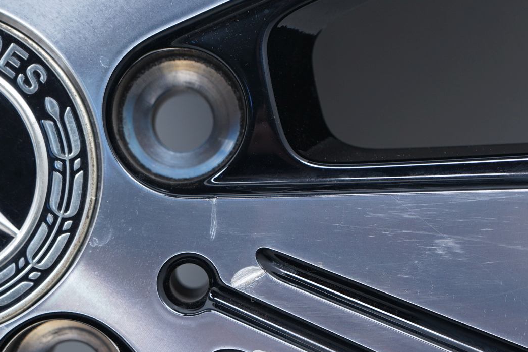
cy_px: 273
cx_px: 214
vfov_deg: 15.4
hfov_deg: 23.1
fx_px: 1291
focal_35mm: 88
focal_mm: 48
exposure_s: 1/125
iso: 250
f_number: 7.1
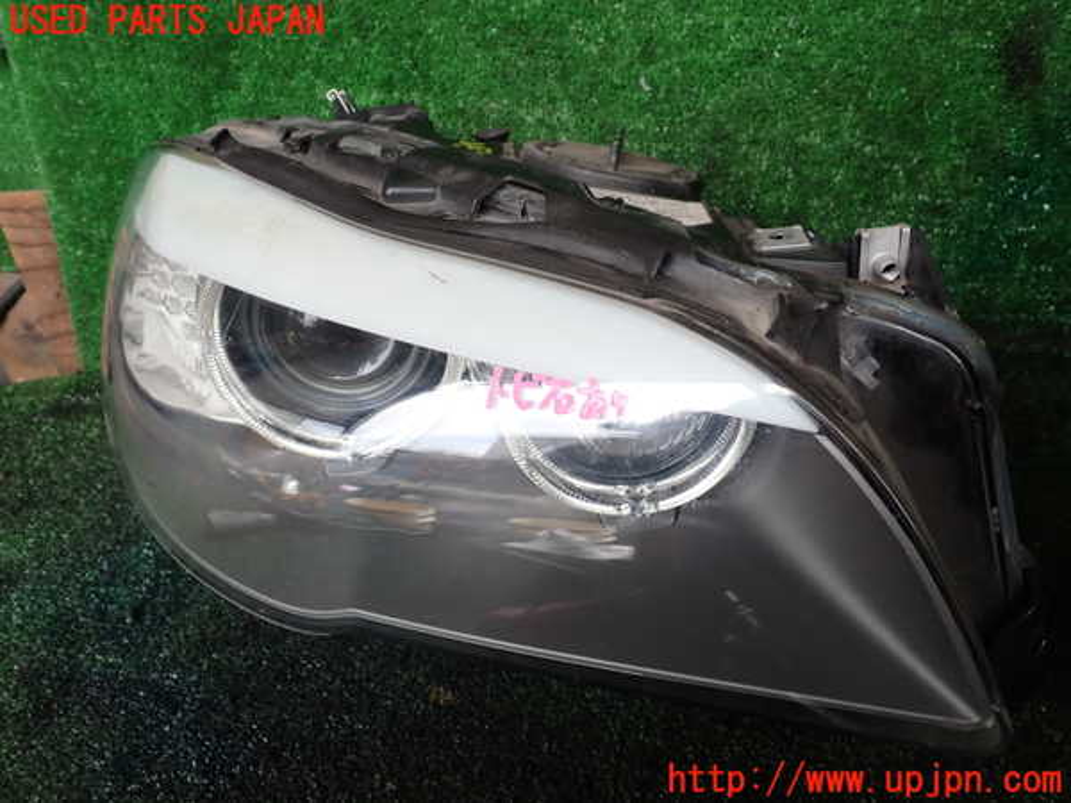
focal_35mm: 30
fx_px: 928
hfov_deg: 60.0
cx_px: 536
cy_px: 402
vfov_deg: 46.8
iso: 100
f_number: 3.2
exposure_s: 1/100
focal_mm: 5.4
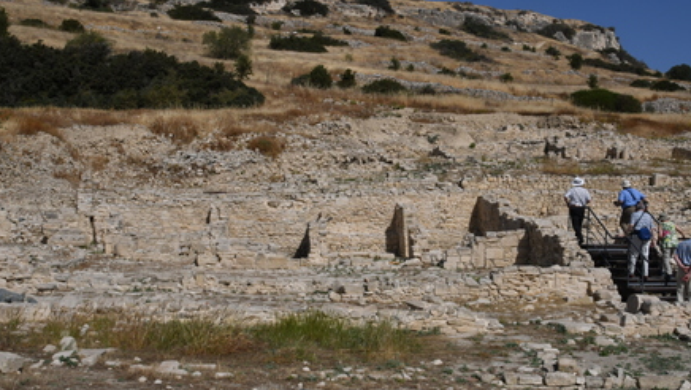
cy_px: 226
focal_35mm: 38
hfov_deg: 52.7
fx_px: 697
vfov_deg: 31.2
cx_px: 346
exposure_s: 1/320
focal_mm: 24
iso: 200
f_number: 22
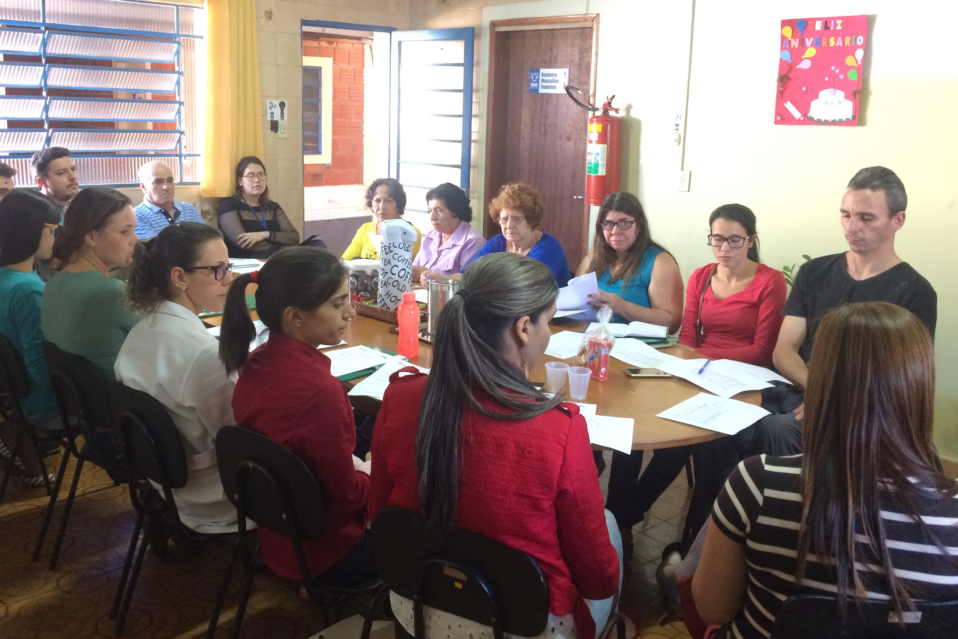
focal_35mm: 33
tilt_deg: -9.8
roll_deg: -1.4
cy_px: 250
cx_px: 441
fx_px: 878
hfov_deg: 57.2
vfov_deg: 39.8
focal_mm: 4.15
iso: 200
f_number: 2.2
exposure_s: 1/30
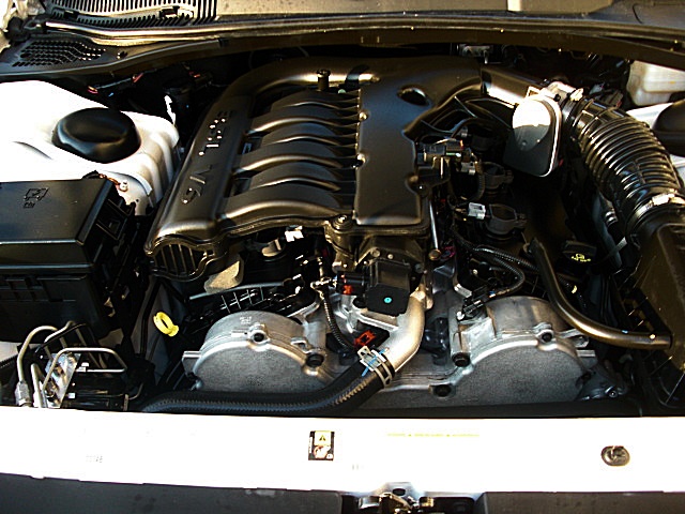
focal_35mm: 36
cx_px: 342
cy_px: 257
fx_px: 712
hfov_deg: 51.4
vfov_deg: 39.7
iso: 200
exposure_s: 1/100
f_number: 2.8
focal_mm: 6.3
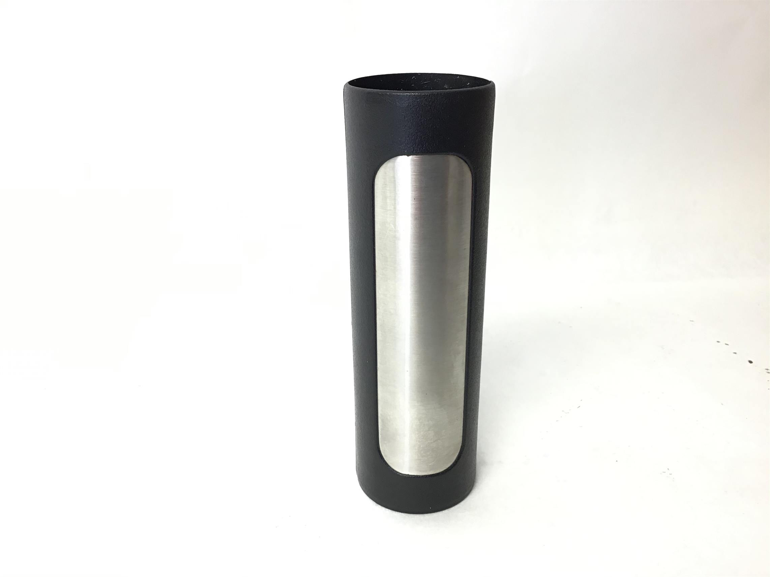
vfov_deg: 45.4
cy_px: 288
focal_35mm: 31
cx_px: 385
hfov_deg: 58.4
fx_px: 690
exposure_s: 1/33
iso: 64
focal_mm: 3.3
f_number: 2.4
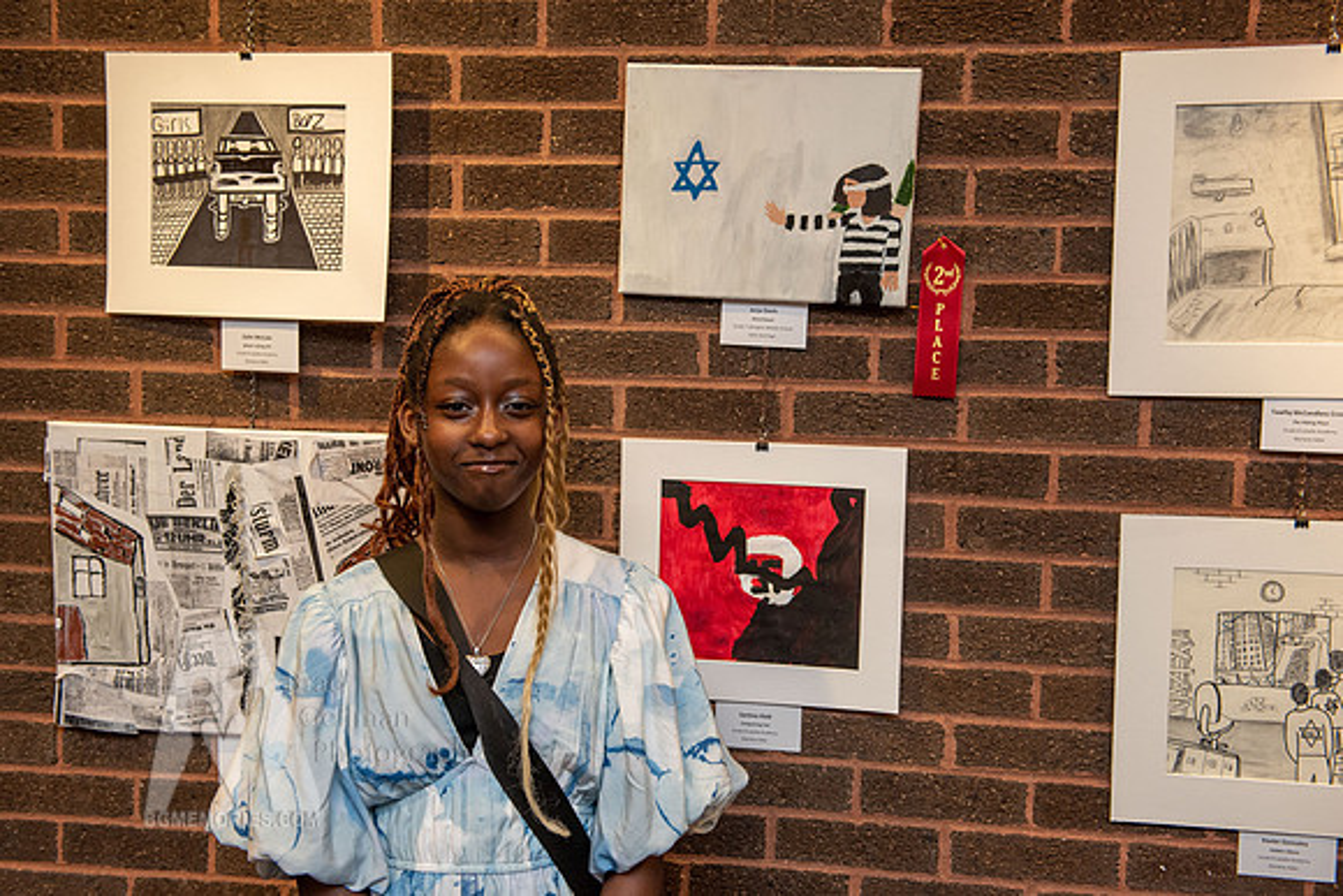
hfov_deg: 44.5
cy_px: 448
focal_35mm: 44
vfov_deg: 30.5
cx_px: 672
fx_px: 1642
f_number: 5
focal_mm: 44
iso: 1000
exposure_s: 1/100
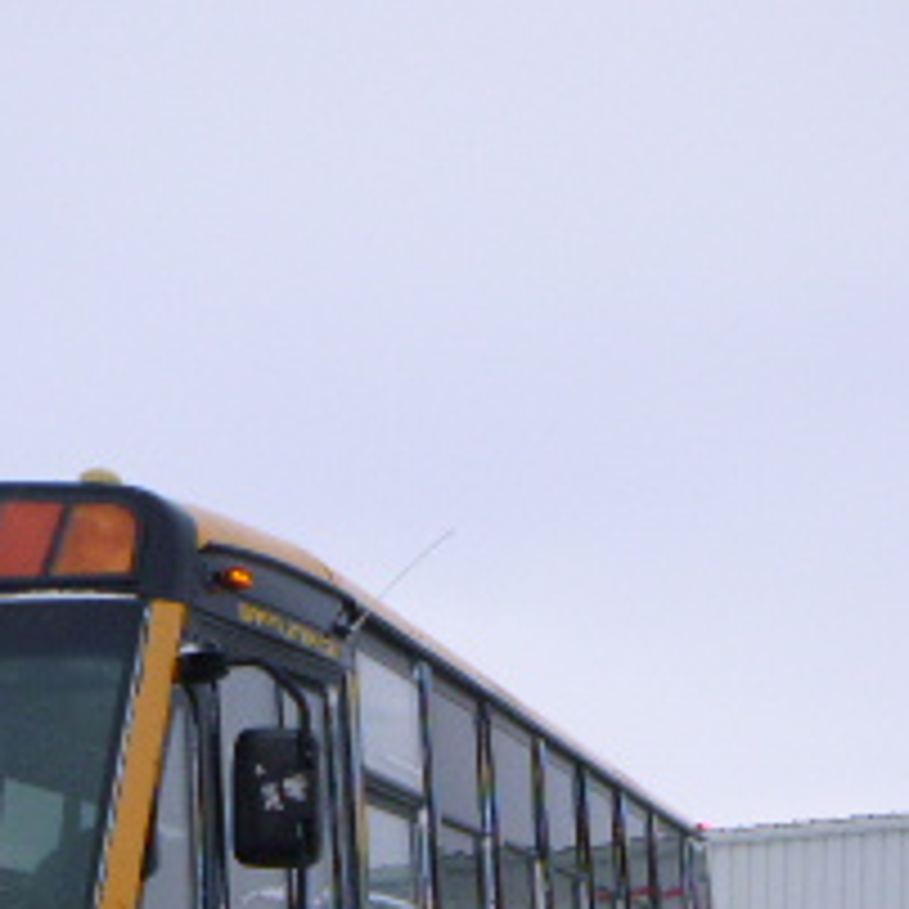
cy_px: 990
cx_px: -18
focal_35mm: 70
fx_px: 2080
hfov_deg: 23.5
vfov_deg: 23.2
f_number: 3.9
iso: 100
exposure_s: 1/250
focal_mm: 4.5
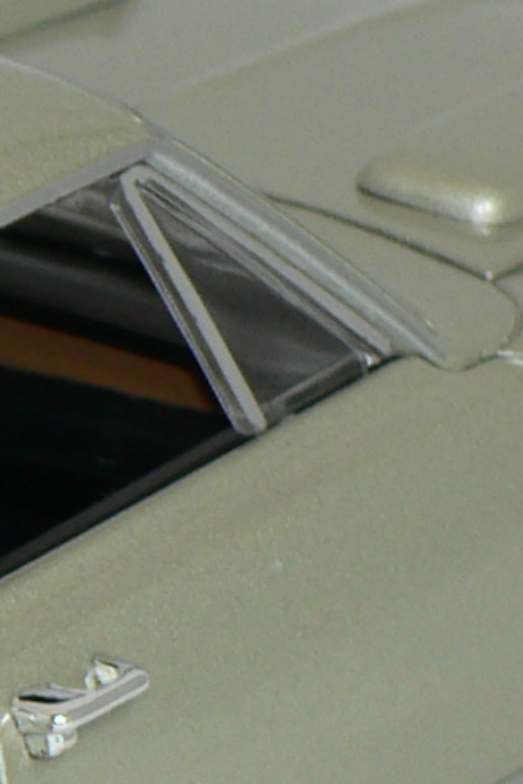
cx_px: -599
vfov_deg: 4.9
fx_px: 9058
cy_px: 698
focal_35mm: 416
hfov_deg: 3.3
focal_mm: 12.9
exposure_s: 1/60
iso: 80
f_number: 3.2
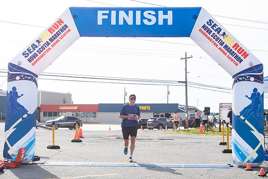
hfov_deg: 35.3
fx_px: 421
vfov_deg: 23.9
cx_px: 123
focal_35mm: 57
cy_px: 107
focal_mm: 32
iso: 800
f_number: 4
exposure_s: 1/3200
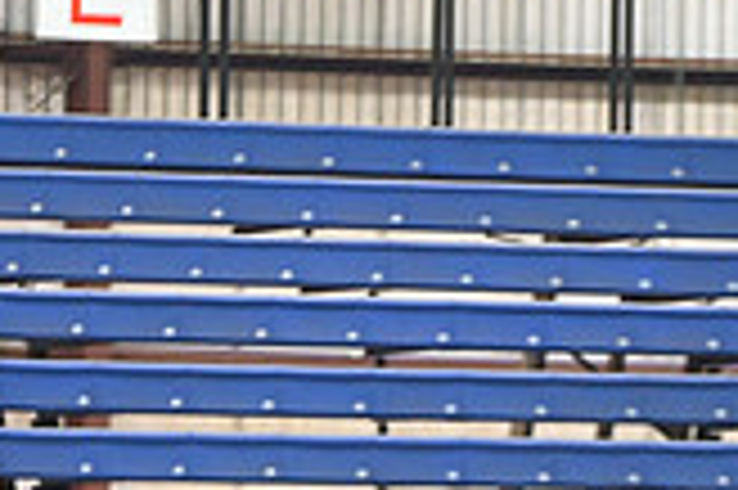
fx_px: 14520
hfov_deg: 2.9
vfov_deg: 1.9
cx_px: 248
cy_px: 838
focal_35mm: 709
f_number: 2.8
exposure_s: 1/500
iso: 5000
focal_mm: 200
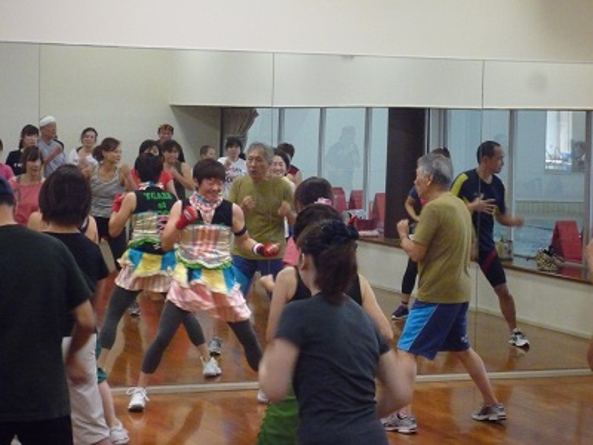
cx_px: 296
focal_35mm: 100
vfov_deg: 14.8
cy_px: 222
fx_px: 1713
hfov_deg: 19.6
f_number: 5.6
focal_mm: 17.6
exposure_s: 1/40
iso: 800
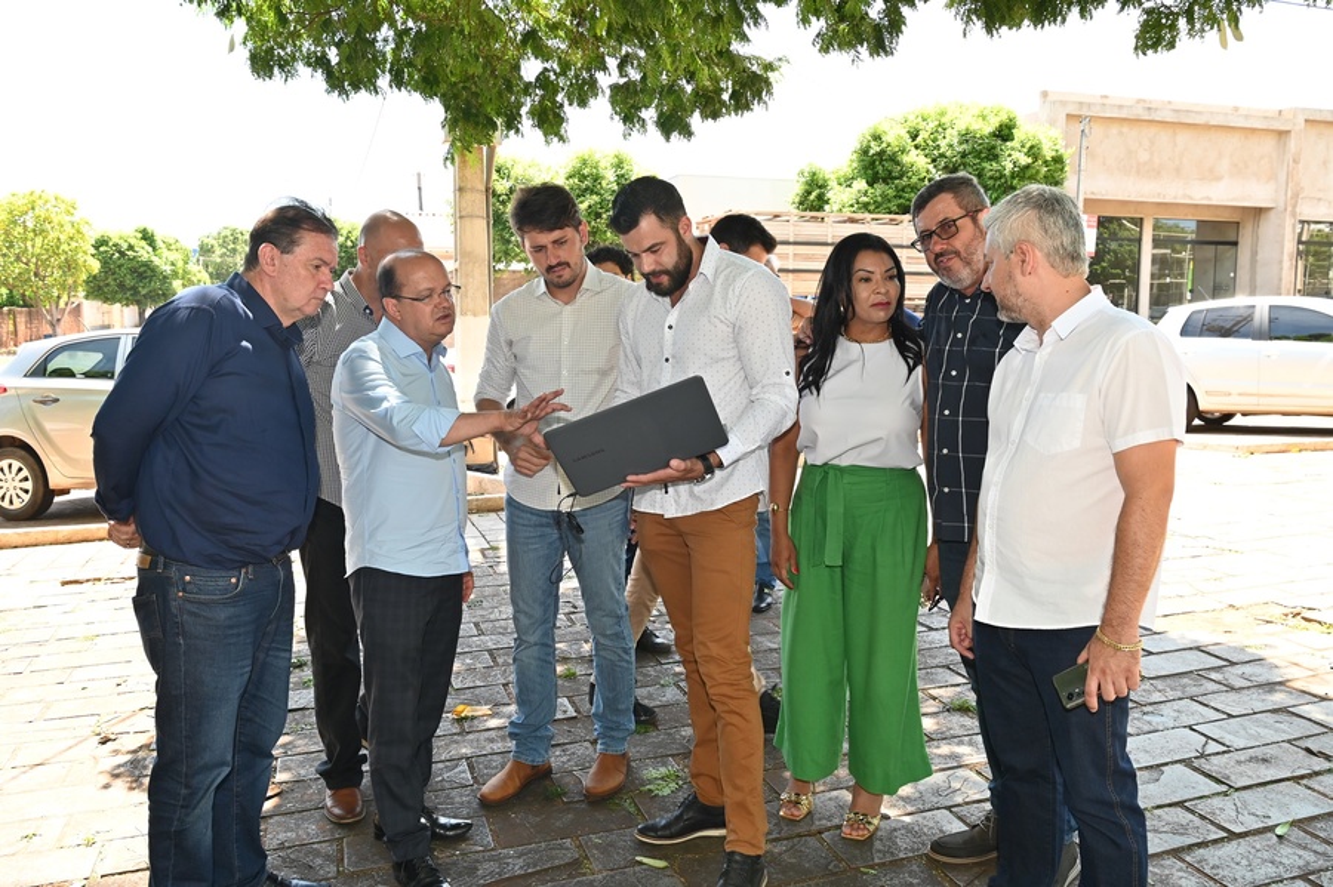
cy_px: 444
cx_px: 666
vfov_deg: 42.3
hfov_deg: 60.3
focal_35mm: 31
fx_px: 1147
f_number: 8
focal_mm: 31
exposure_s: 1/200
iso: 800
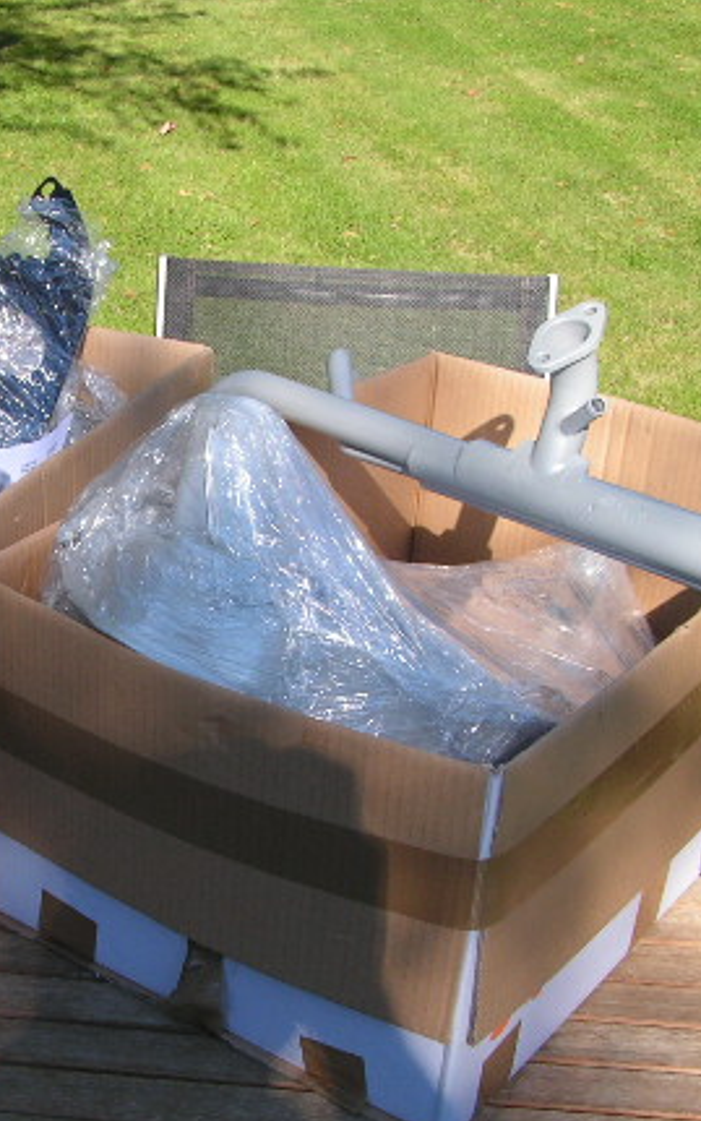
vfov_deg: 34.0
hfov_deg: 21.4
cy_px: 607
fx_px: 1833
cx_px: 136
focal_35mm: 60
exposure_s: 1/125
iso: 50
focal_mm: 6.3
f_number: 6.3
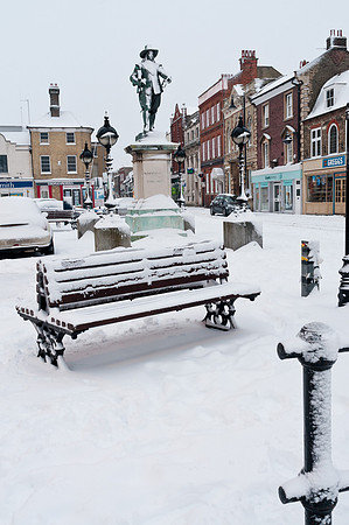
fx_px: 525
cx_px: 174
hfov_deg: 36.8
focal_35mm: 36
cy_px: 262
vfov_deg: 53.2
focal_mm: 24
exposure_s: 1/8
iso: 200
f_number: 16
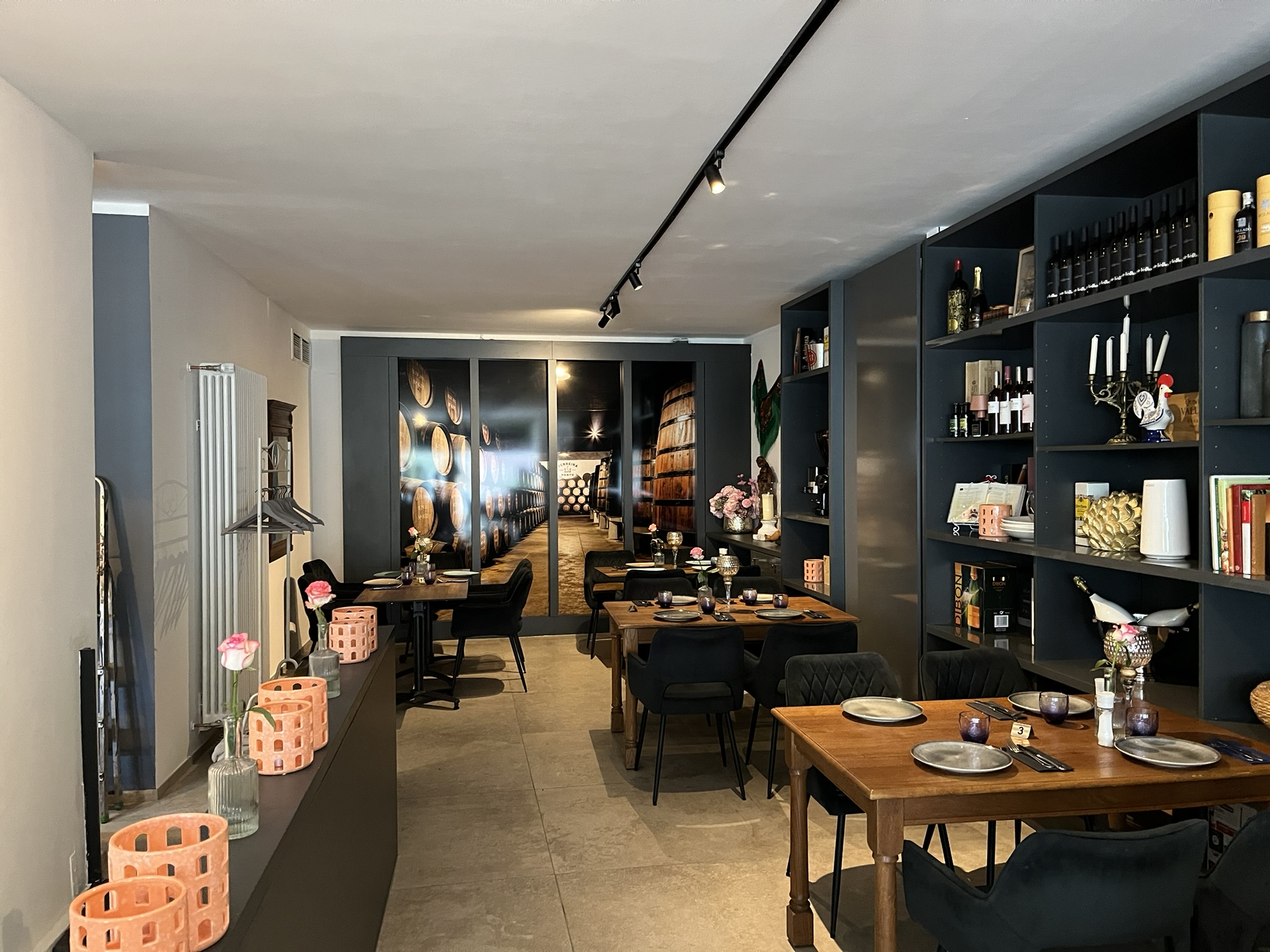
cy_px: 476
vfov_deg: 53.1
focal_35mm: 26
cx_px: 635
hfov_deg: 67.3
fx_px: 954
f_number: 1.6
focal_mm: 5.1
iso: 640
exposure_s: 1/34
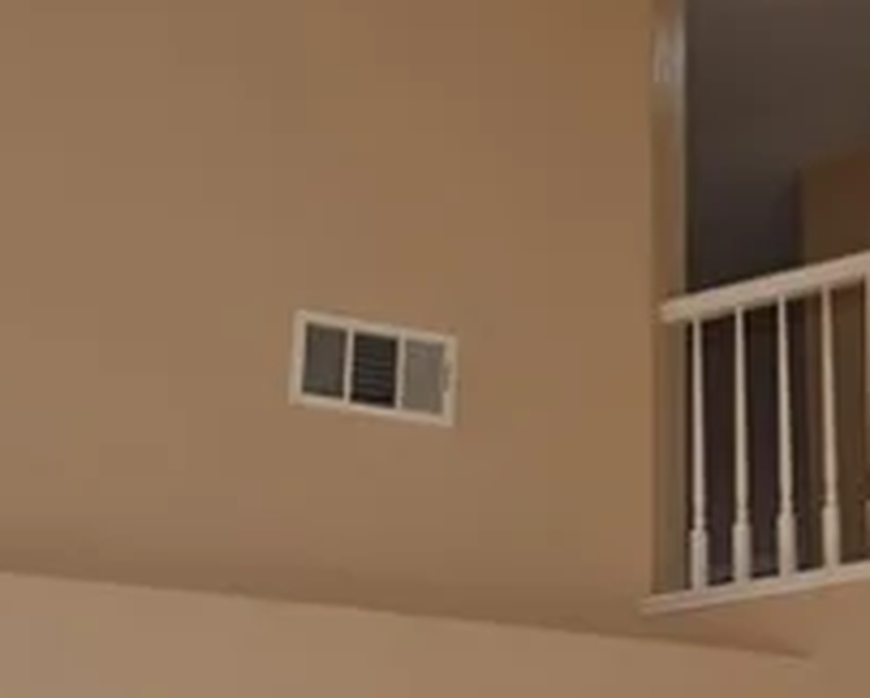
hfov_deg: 24.9
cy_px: 778
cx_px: 581
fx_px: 1959
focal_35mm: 76
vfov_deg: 19.3
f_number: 5.6
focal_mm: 16
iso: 125
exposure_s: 1/125
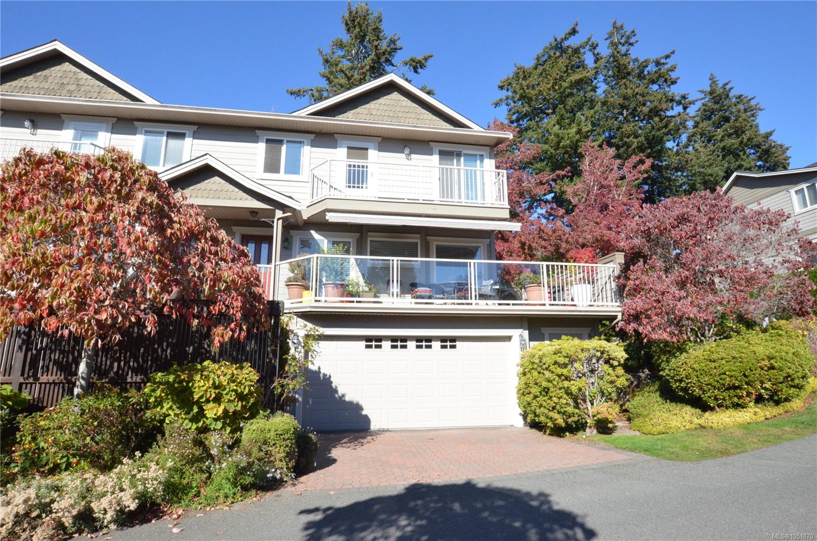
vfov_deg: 63.0
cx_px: 408
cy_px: 270
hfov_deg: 85.5
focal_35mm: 20
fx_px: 442
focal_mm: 13
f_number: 14
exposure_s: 1/640
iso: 2000
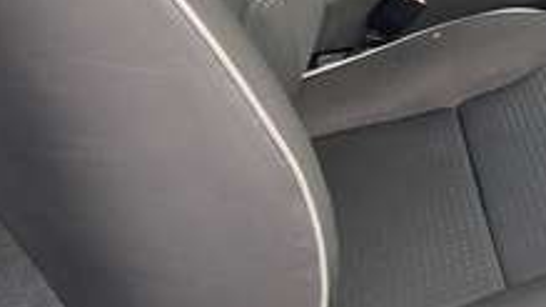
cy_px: -134
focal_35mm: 61
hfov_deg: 30.2
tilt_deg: -19.2
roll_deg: -1.6
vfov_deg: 17.9
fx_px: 883
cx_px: 623
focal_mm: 6.86
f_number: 1.78
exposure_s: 1/60
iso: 320
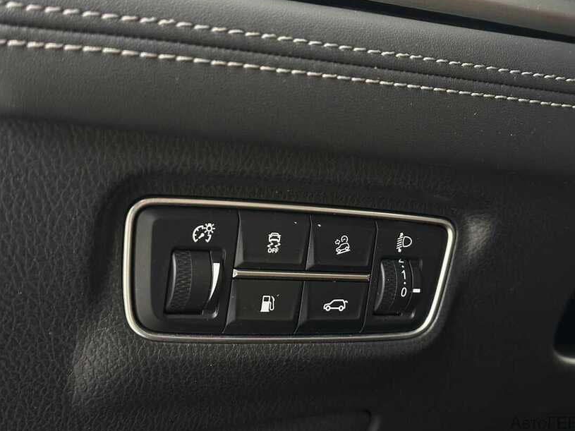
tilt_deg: -0.5
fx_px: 880
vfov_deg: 27.5
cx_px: 305
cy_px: 199
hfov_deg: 36.2
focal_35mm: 53
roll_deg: +0.2
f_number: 1.78
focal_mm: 6.86
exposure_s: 1/25
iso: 640
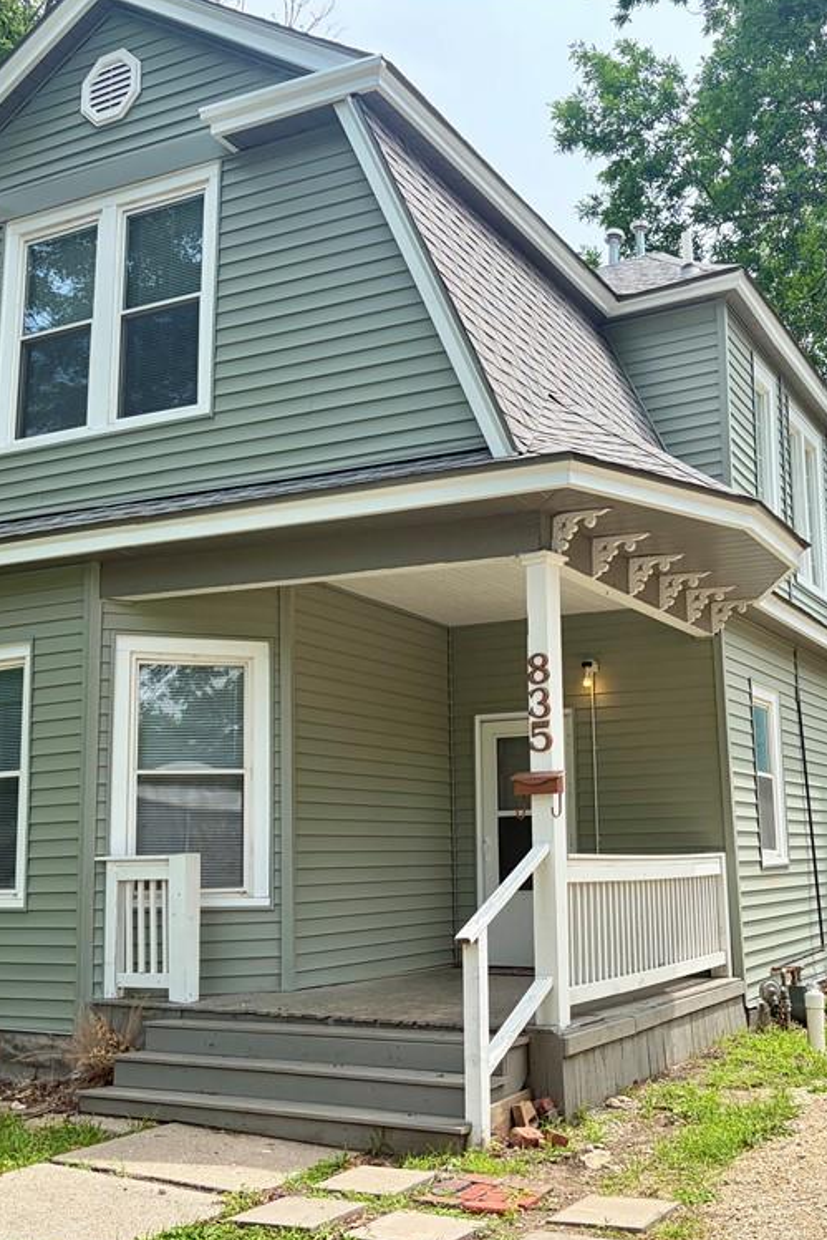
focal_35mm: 37
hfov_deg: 35.9
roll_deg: +2.4
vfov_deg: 51.9
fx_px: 1274
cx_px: 487
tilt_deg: +11.9
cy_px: 622
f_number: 1.6
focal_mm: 5.96
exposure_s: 1/1420
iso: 64
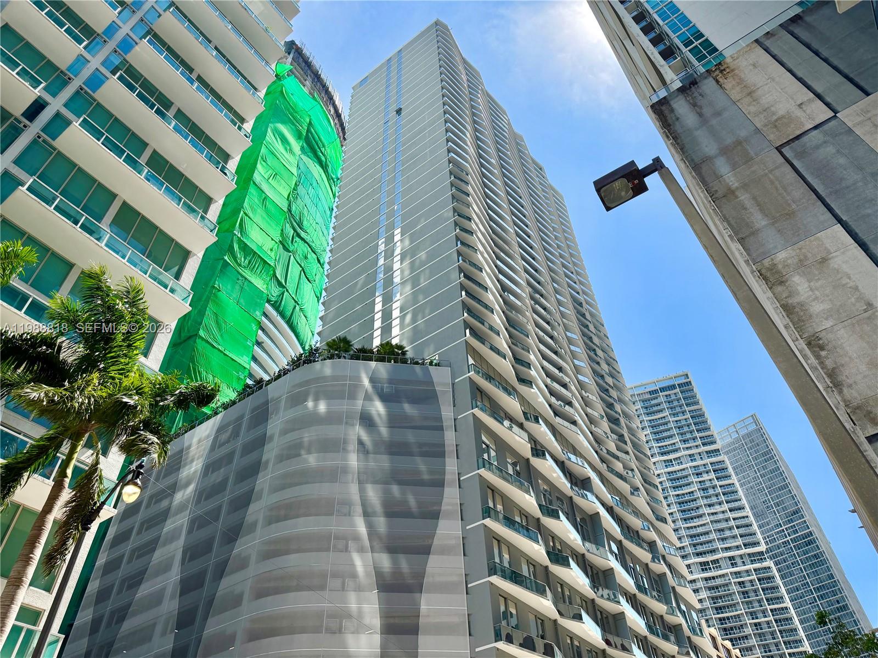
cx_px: 439
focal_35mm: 24
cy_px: 329
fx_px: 609
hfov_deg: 71.6
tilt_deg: +44.8
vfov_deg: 56.8
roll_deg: +2.7
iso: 125
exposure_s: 1/5714
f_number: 1.78
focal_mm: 6.76
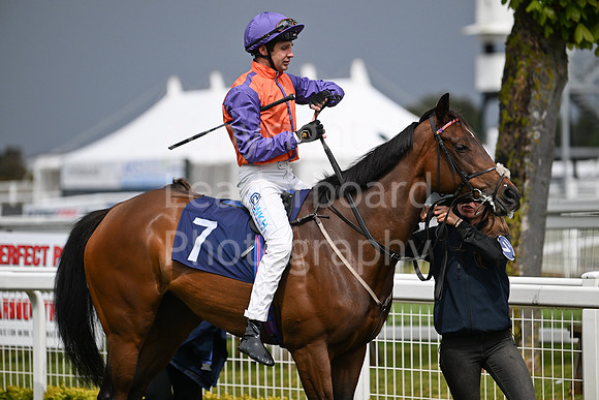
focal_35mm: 200
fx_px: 3328
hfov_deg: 10.3
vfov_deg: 6.9
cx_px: 300
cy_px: 200
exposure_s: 1/16000
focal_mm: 200
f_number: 3.5
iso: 800
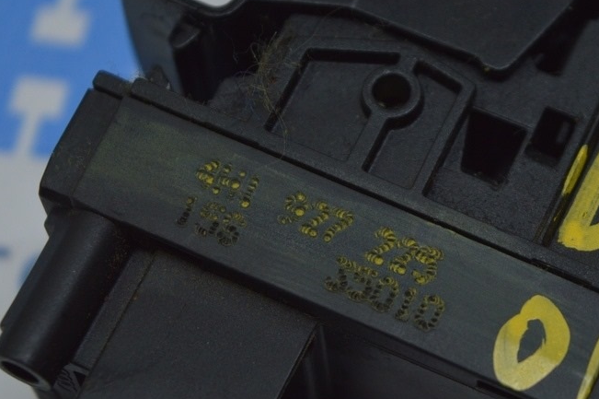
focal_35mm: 130
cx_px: 350
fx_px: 2158
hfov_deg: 15.8
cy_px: 250
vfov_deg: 10.5
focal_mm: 55
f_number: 5.6
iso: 400
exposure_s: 1/100
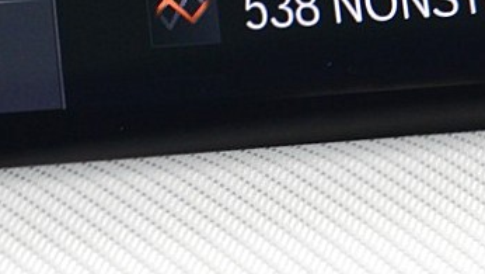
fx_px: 2746
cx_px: 193
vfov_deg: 5.6
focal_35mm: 213
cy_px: -270
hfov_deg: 10.1
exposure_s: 1/60
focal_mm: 29
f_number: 7.1
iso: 800
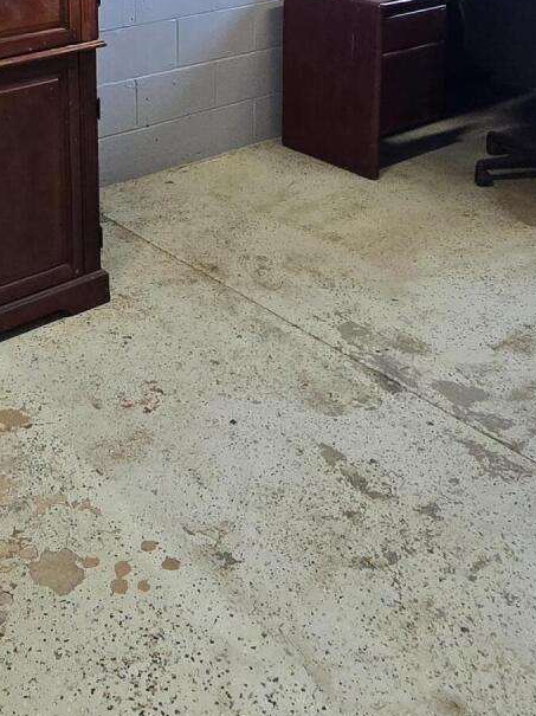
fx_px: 889
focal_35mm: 43
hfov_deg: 32.5
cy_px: -26
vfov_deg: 38.2
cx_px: 93
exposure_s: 1/60
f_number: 2.2
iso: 400
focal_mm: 2.2
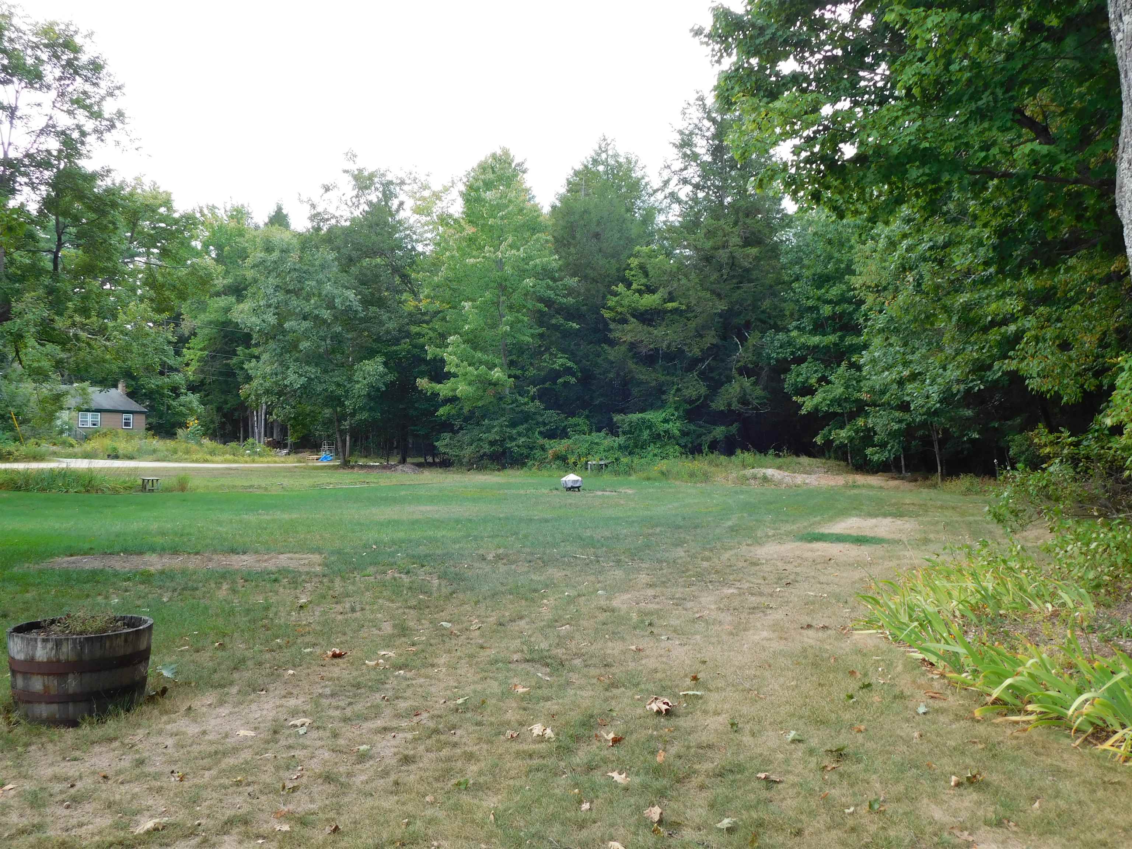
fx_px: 981
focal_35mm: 30
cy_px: 424
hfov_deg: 60.0
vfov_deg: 46.8
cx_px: 566
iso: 125
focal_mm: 5.3
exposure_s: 1/200
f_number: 3.2
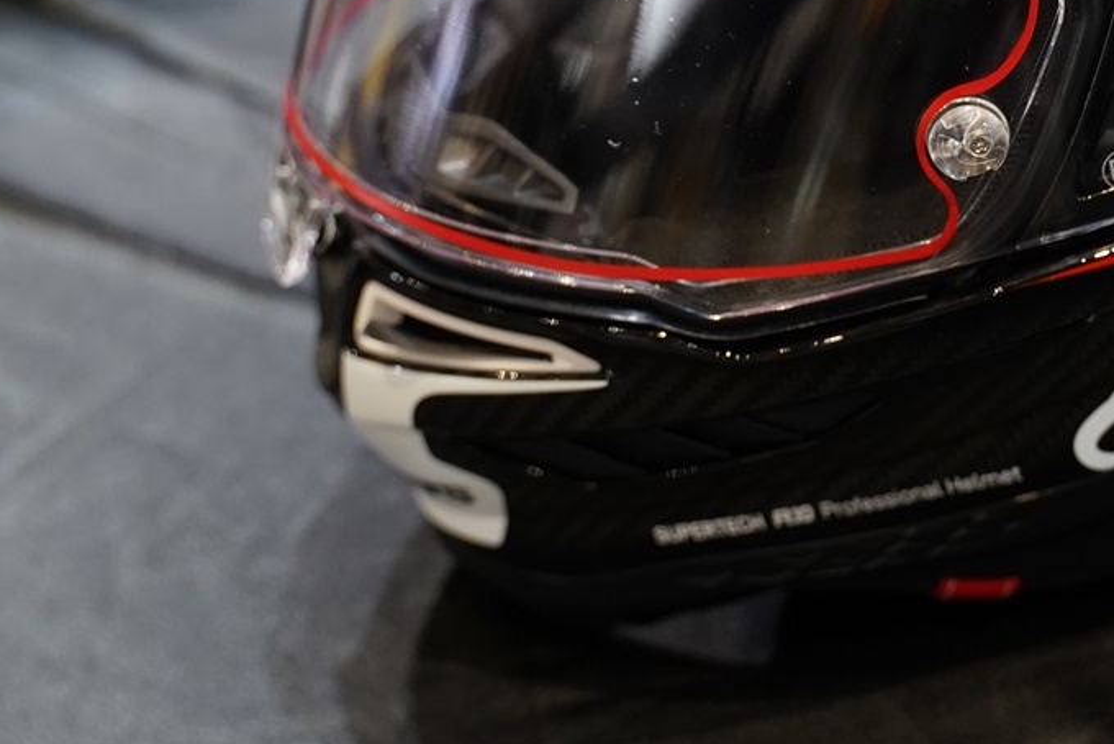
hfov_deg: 24.1
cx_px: 976
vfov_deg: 16.4
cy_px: 41
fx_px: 2538
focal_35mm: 82
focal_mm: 31
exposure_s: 1/80
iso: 1250
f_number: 3.2
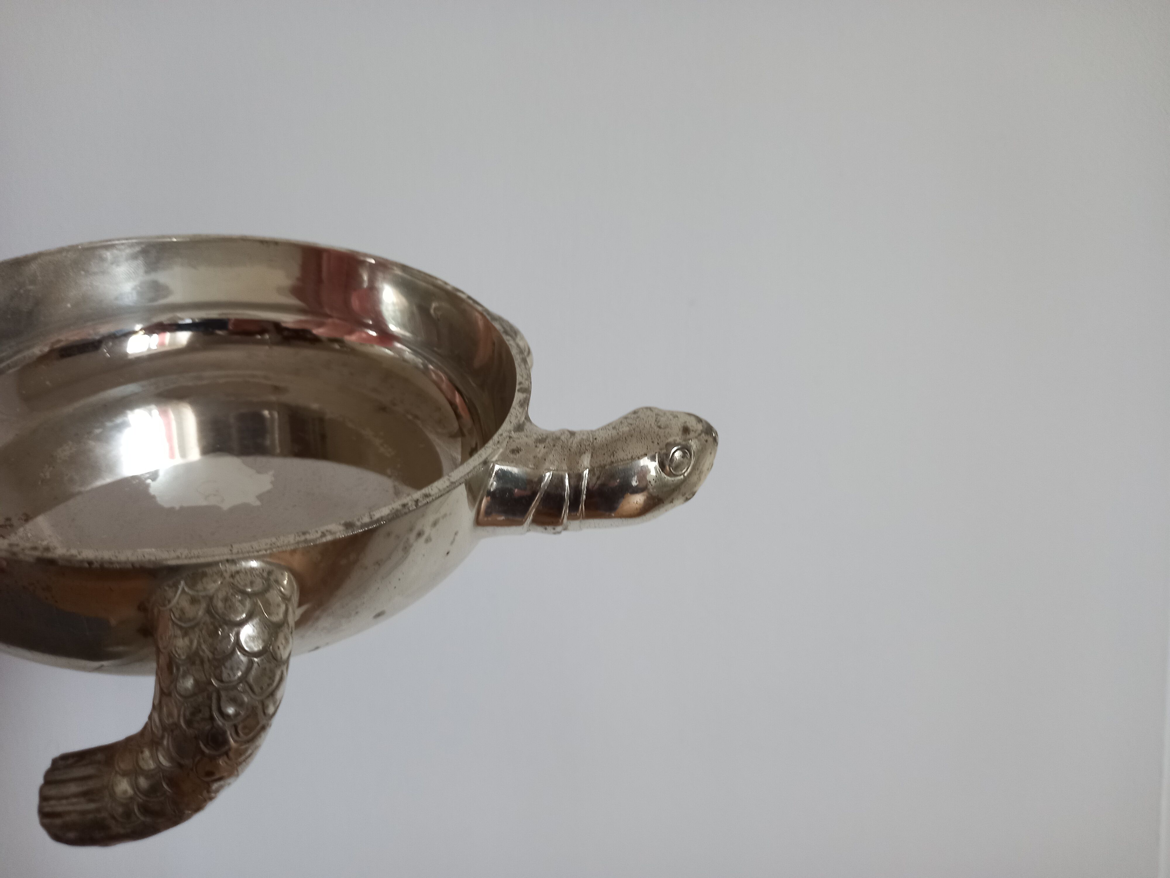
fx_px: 845
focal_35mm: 25
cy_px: 439
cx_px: 585
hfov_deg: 69.4
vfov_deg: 54.9
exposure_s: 1/33.3
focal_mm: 4.6
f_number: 2
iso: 200
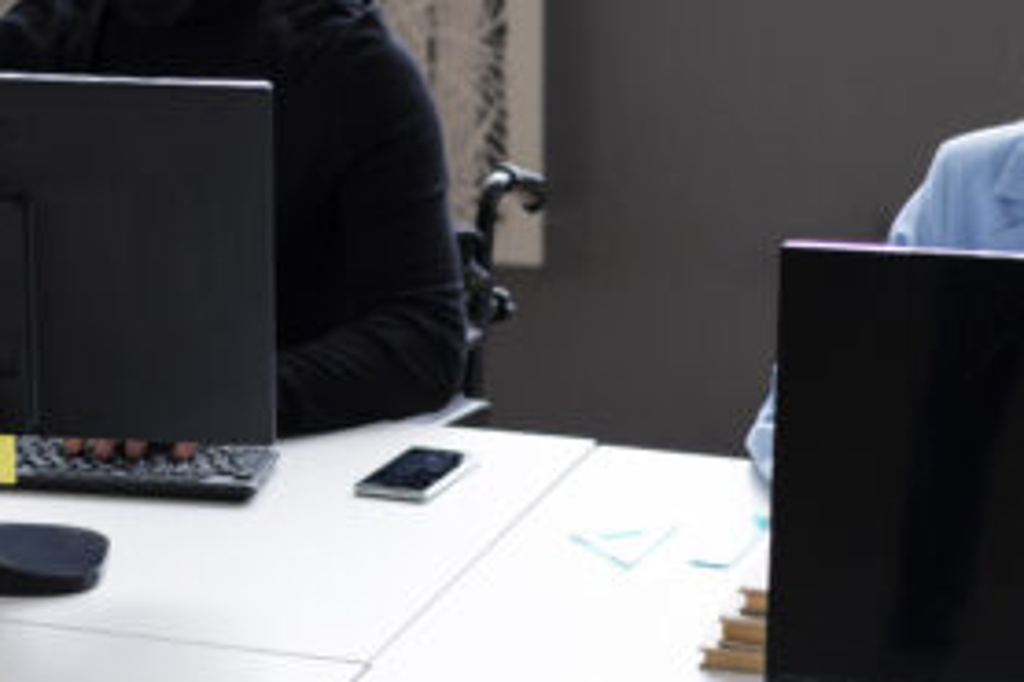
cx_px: 140
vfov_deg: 9.0
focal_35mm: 152
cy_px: 173
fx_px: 4321
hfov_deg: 13.4
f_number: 2.8
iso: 200
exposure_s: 1/200
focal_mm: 55
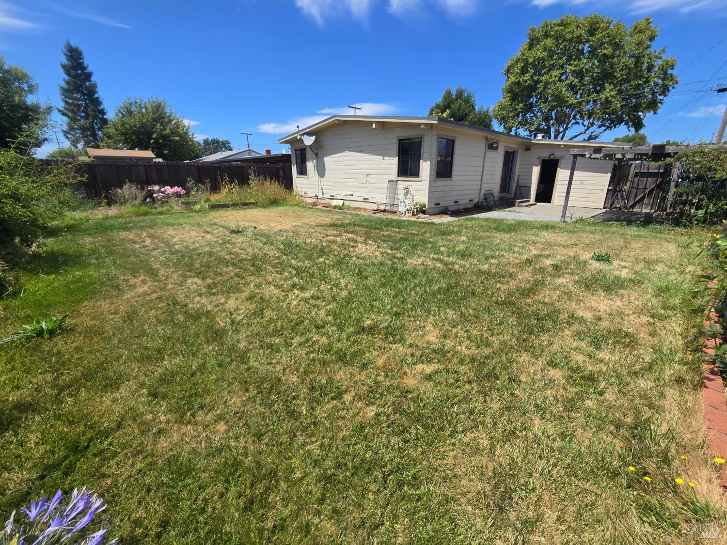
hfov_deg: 106.2
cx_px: 364
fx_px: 273
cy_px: 272
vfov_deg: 89.9
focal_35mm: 13
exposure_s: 1/2240
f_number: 2.2
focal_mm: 2.2
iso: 50
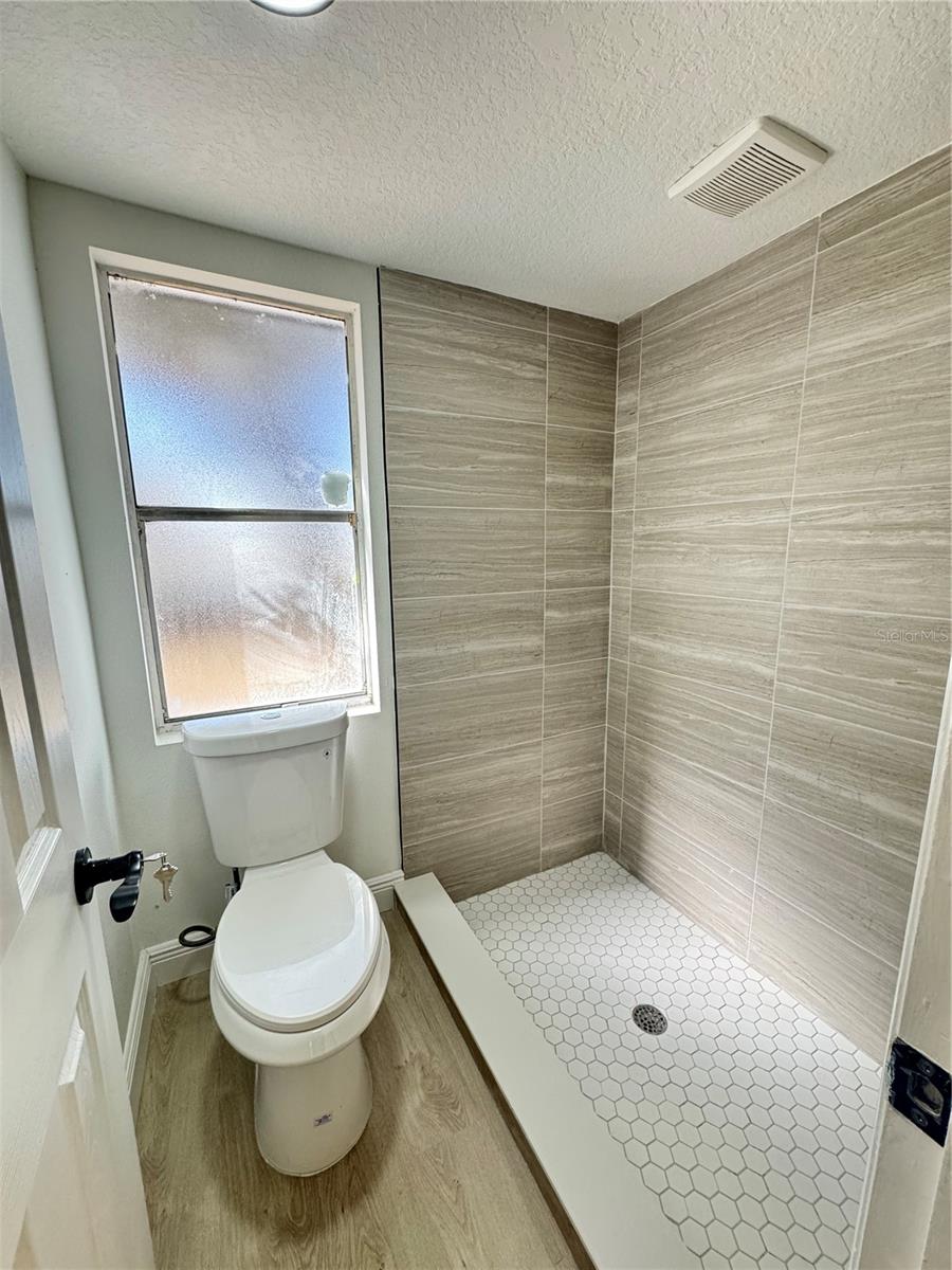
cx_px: 476
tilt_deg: -10.0
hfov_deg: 85.7
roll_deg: +0.8
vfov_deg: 102.1
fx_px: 513
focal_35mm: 14
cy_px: 635
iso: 320
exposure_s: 1/120
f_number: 2.2
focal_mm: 2.22
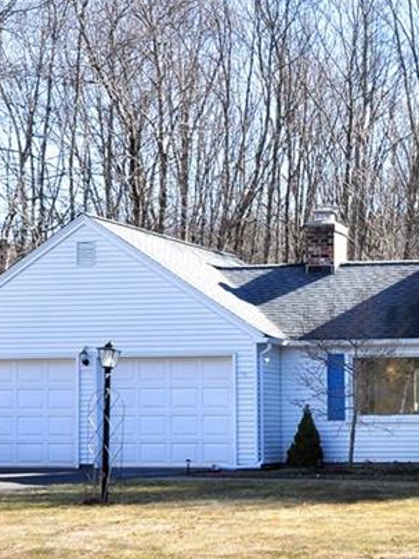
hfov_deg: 18.6
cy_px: 254
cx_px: 559
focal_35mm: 73
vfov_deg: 26.7
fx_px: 1178
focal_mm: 20
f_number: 9
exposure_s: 1/320
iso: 320
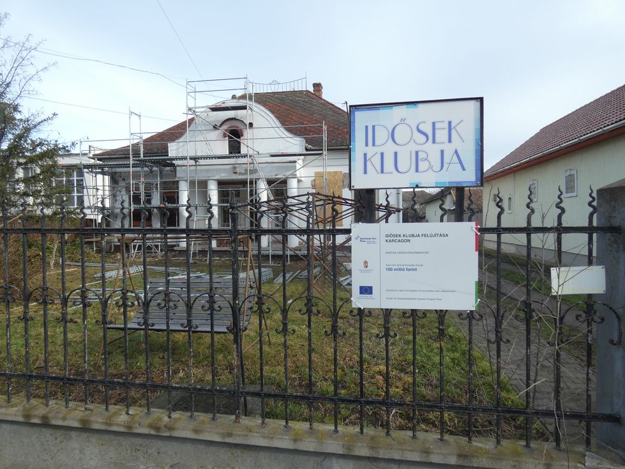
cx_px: 312
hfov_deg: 81.8
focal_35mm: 20
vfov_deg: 66.0
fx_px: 361
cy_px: 234
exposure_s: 1/500
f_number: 2.8
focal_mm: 3.6
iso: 80
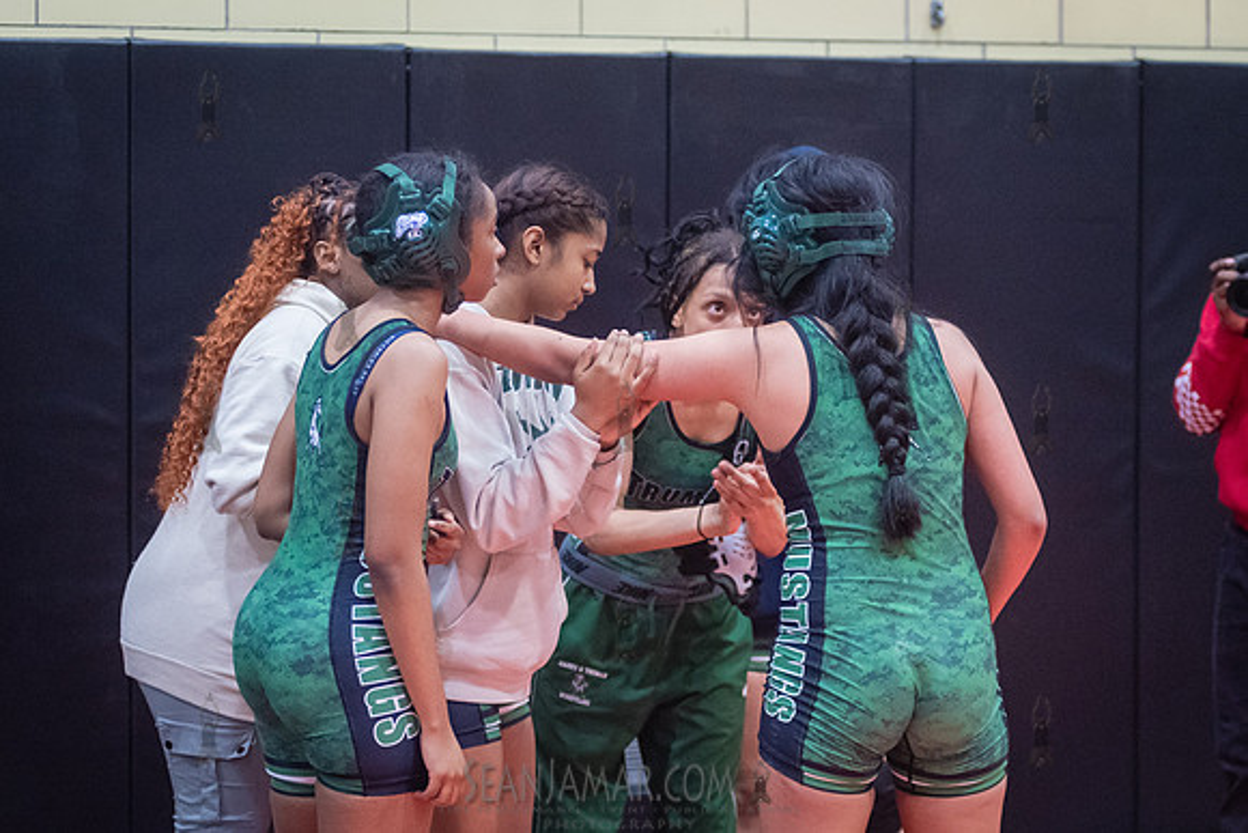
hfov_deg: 19.8
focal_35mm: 103
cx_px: 631
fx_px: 3577
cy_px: 374
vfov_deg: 13.3
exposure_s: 1/320
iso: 8000
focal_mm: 80
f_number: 2.8
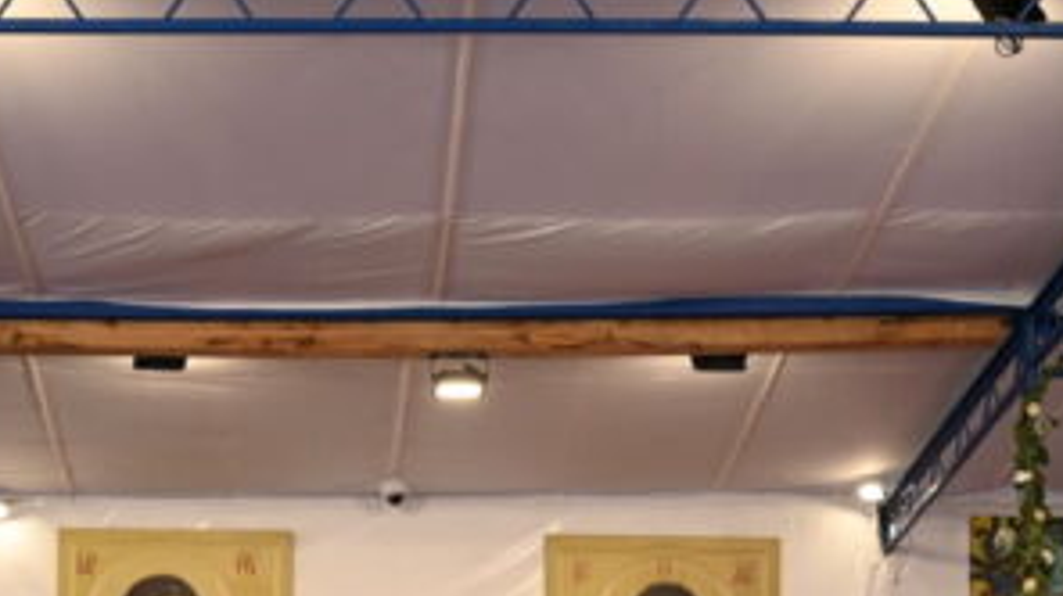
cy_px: 716
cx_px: 363
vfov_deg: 13.3
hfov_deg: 24.0
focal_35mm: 88
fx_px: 2489
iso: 200
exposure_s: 1/50
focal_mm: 32.5
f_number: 6.3
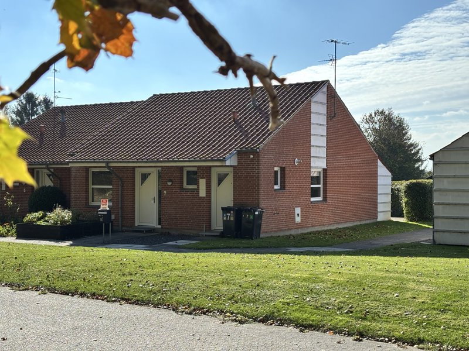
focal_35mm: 52
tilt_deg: -0.7
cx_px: 234
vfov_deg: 28.0
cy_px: 176
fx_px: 705
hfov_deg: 36.8
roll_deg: -0.9
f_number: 1.6
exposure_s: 1/1205
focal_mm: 5.96
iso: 32
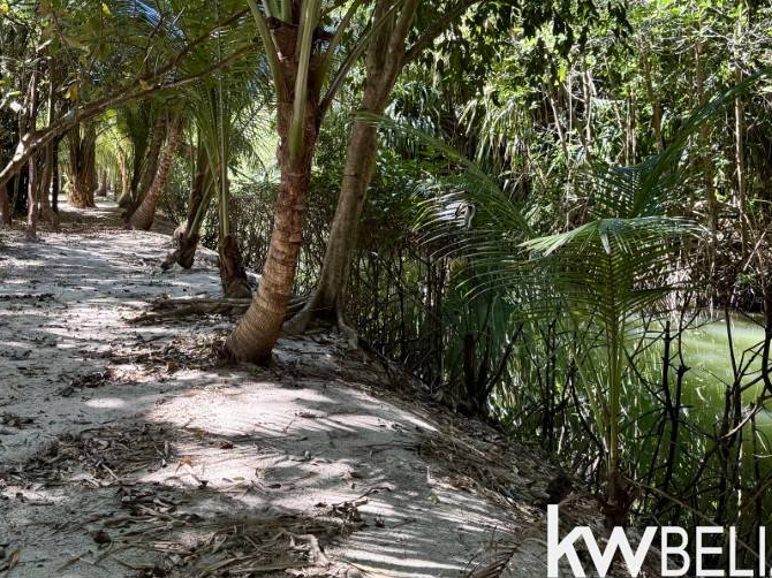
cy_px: 167
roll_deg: -0.2
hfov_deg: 43.4
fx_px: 959
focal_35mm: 43
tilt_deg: -0.4
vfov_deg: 33.1
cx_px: 274
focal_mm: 6.76
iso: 160
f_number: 1.78
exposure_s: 1/230
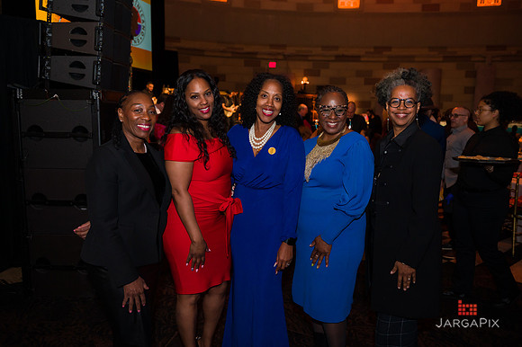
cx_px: 261
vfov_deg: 46.4
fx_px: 406
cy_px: 174
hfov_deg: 65.5
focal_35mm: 28
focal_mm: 28
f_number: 4
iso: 1600
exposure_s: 1/160
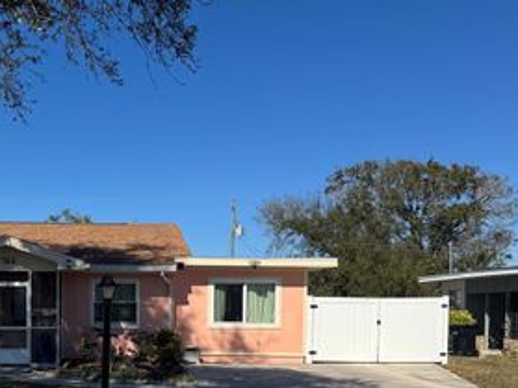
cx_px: 126
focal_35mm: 43
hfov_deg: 42.5
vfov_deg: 32.3
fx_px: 643
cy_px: 330
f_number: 1.78
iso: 80
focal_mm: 6.76
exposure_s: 1/6410
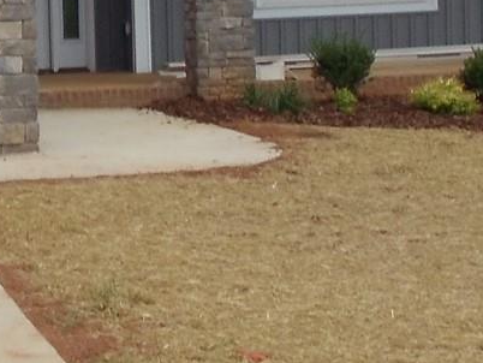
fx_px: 3127
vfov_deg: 6.6
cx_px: -93
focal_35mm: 224
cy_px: 19
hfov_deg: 8.7
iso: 80
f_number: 7.1
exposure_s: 1/200
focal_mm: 6
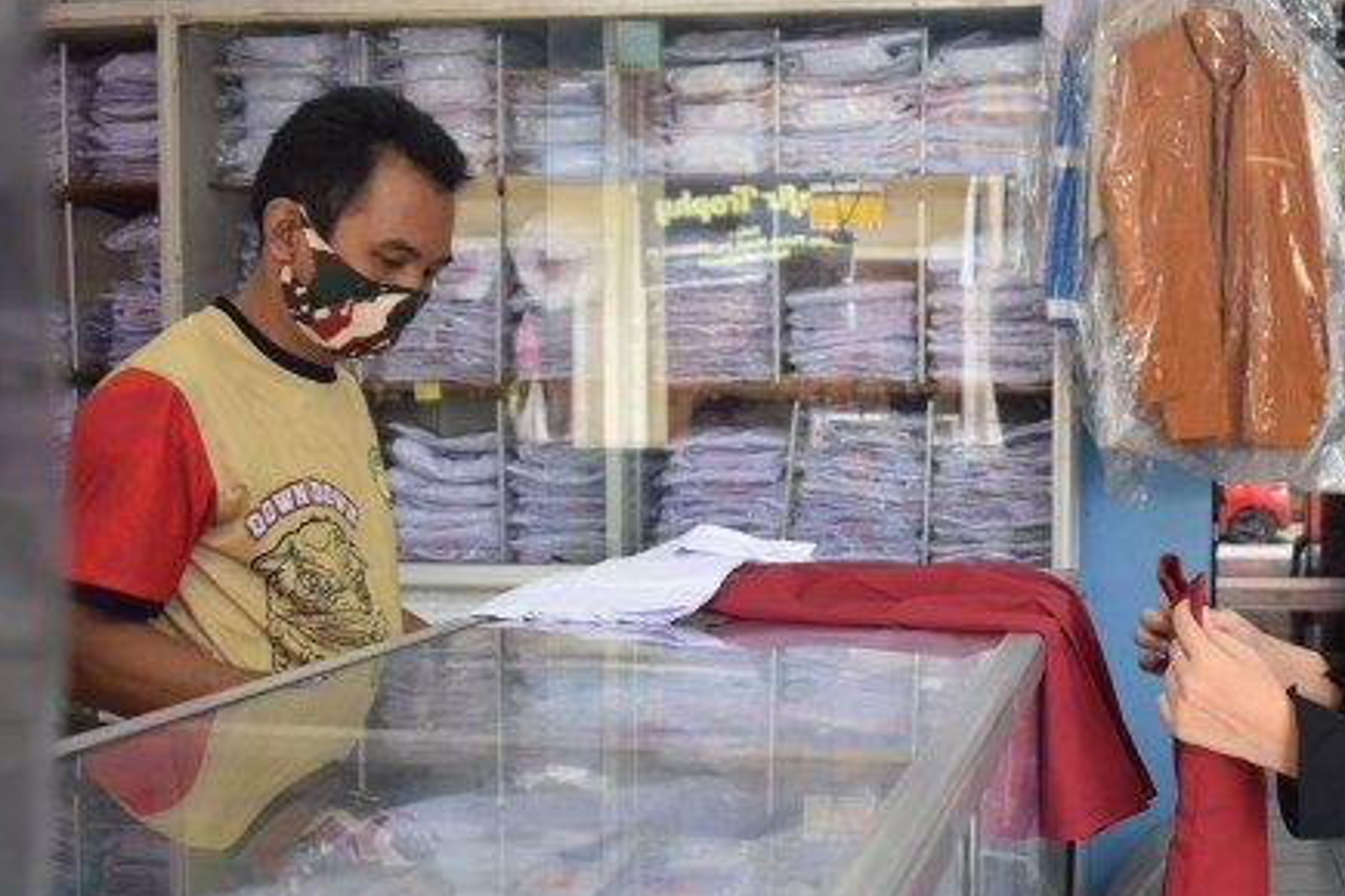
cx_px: 1048
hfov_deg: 39.7
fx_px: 1793
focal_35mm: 48
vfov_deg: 28.0
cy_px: 538
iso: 400
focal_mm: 20
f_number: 3.8
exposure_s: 1/100
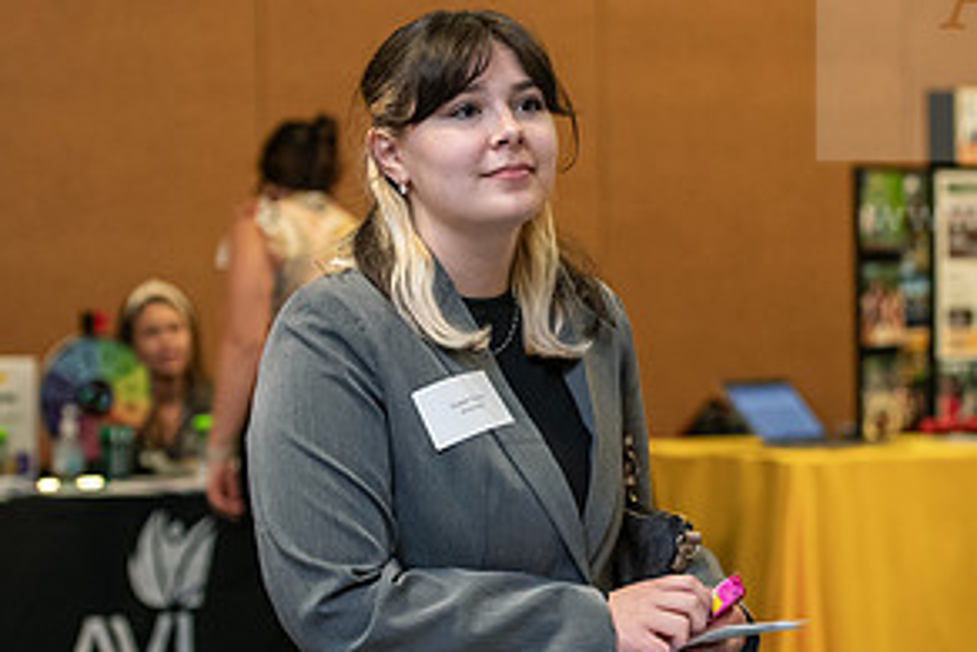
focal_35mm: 139
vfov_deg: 9.9
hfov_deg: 14.7
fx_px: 3774
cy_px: 286
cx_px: 716
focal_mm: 70
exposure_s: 1/200
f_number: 3.2
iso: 1600
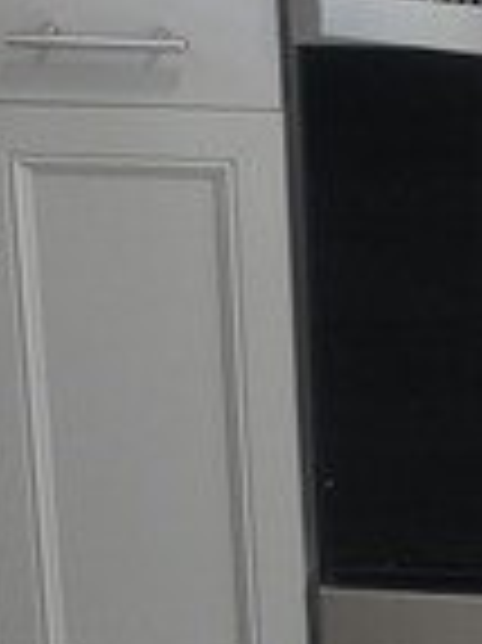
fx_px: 1989
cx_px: 815
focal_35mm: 107
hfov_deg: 12.8
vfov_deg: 15.9
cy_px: -489
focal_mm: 6.3
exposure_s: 1/120
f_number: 1.7
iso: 800
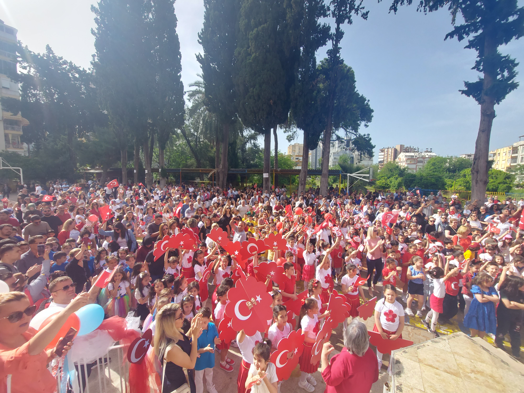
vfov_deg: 89.9
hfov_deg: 106.2
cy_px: 196
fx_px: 197
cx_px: 262
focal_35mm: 13
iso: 50
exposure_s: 1/787
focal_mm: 1.74
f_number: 2.2
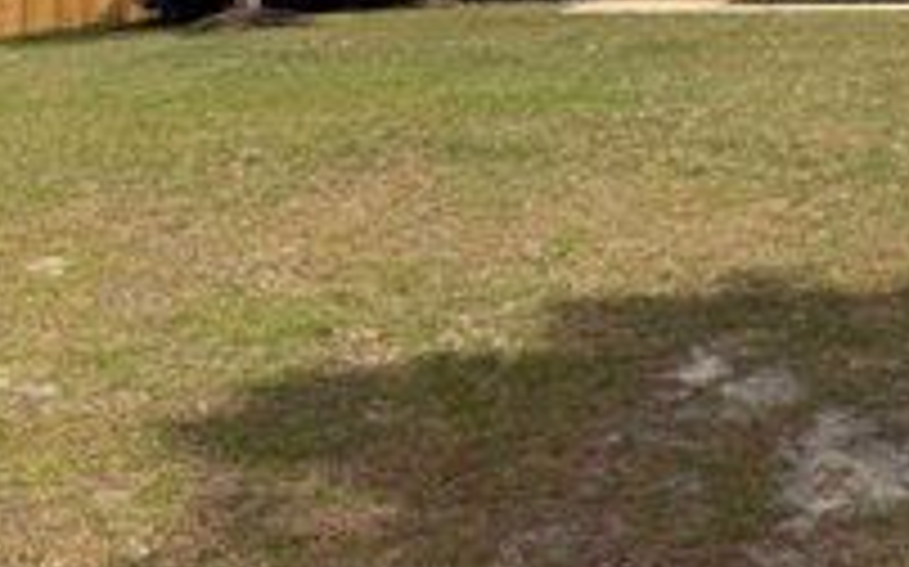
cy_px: -52
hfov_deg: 30.6
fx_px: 1560
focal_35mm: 63
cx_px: 864
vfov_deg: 19.7
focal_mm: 6.76
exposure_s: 1/6173
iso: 80
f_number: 1.78
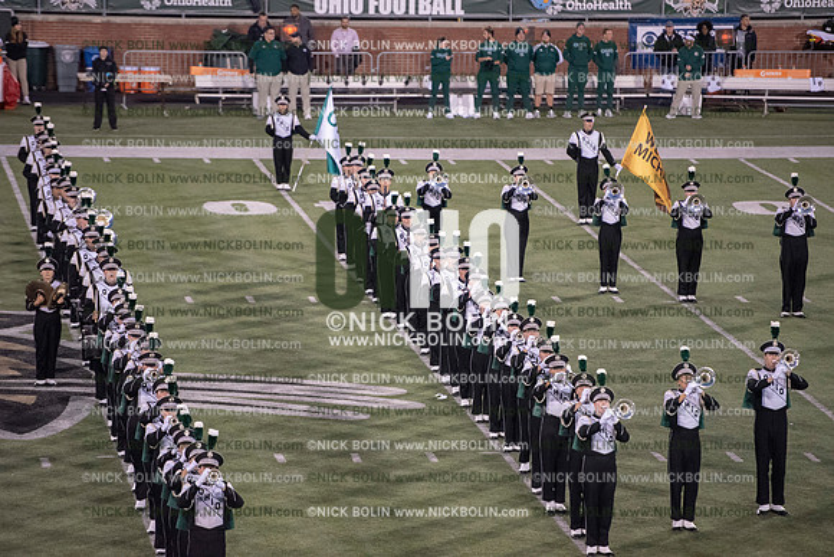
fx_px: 4634
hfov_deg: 10.3
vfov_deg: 6.9
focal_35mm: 200
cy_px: 278
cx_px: 417
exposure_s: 1/1250
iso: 5000
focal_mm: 200
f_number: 3.2
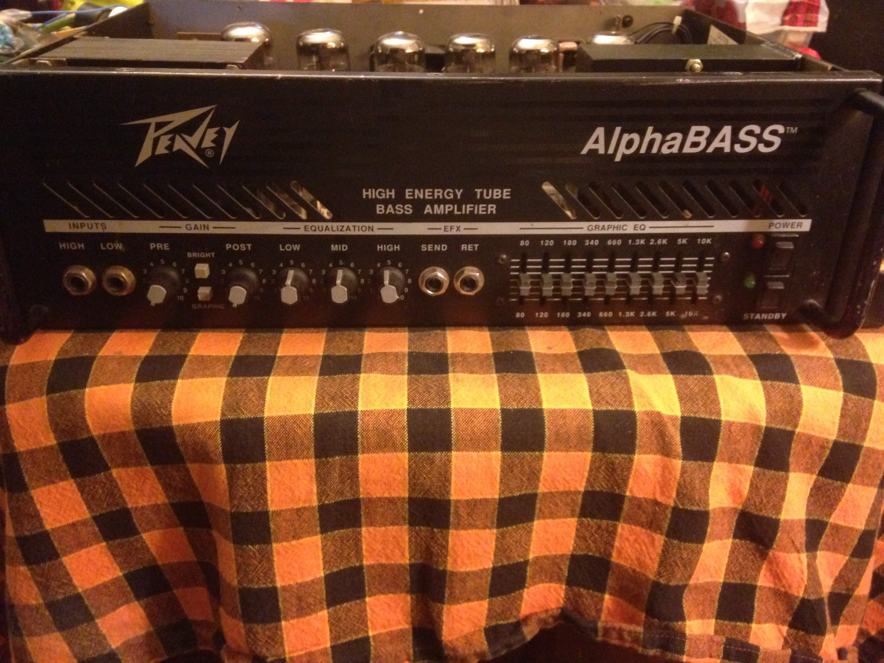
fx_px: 843
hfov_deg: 55.4
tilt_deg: -26.3
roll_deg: -1.3
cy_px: 332
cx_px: 442
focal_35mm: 33
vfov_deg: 42.9
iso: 640
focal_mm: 4.12
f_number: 2.4
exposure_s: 1/15
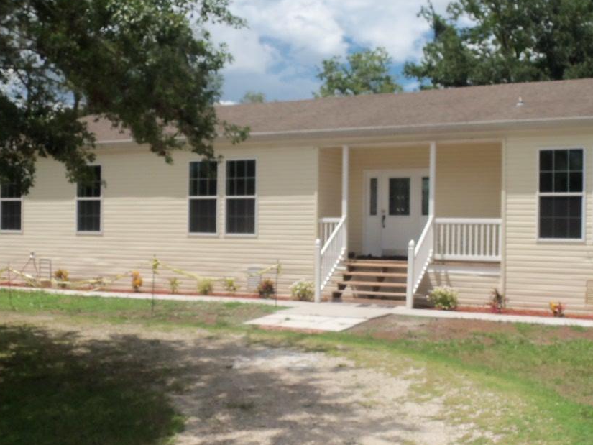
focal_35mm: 45
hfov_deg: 41.9
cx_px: 346
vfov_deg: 32.2
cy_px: 201
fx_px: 771
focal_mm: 5.2
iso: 80
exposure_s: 1/200
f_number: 8.6
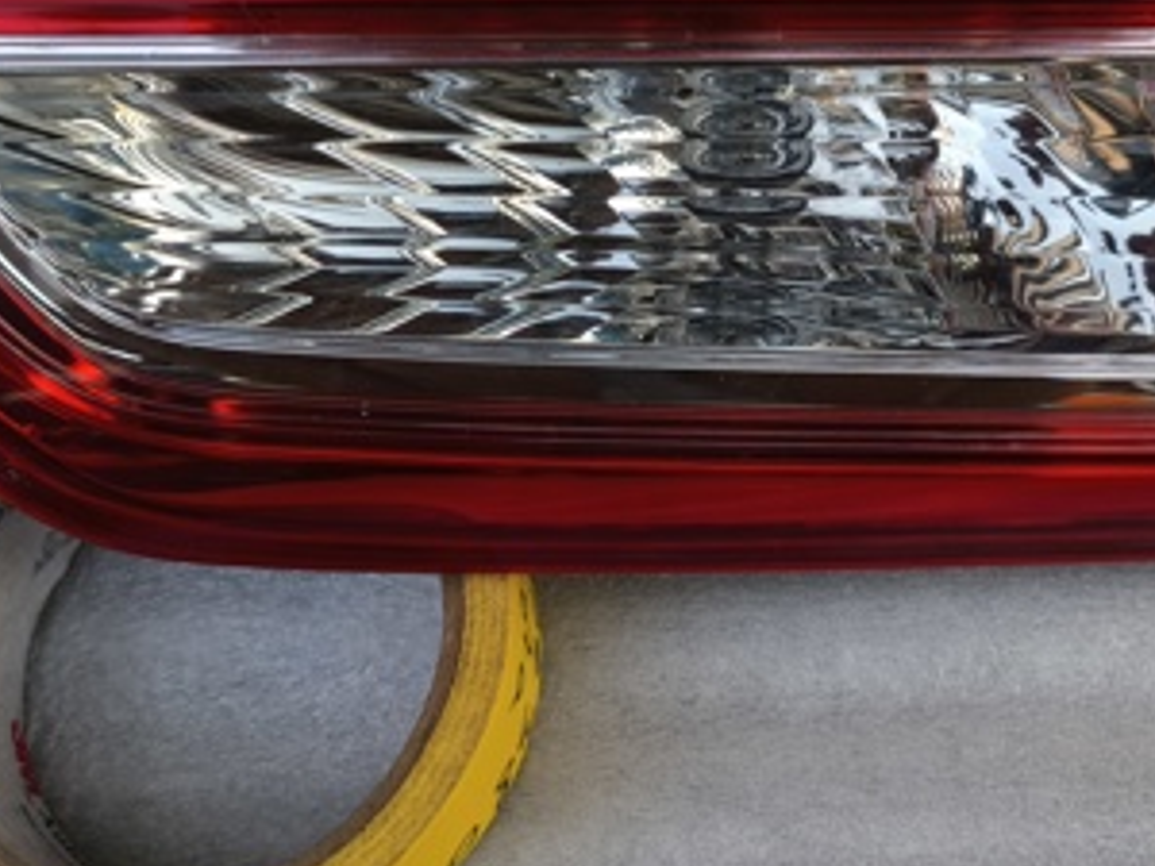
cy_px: 166
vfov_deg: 29.0
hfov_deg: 38.8
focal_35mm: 49
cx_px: 681
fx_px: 1635
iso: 250
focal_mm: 5.35
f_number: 1.7
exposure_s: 1/50
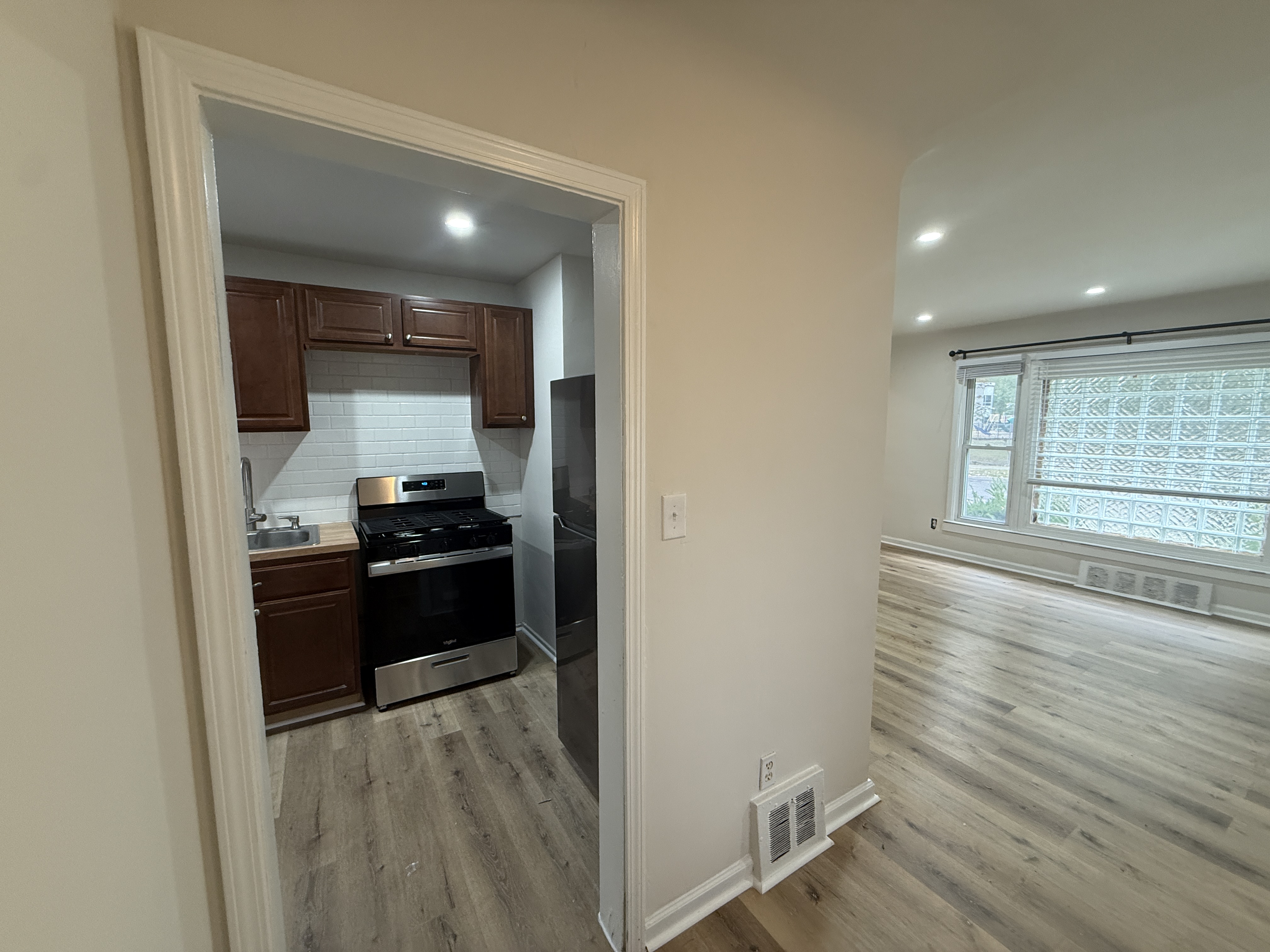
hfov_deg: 102.1
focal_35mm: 14
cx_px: 635
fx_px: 514
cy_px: 476
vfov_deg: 85.7
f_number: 2.2
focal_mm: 2.22
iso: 200
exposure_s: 1/60
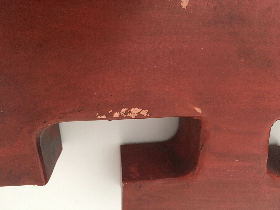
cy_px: 105
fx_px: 235
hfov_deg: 61.7
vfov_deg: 48.2
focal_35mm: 29
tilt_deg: -70.7
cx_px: 140
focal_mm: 4.15
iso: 200
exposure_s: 1/33
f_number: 2.2
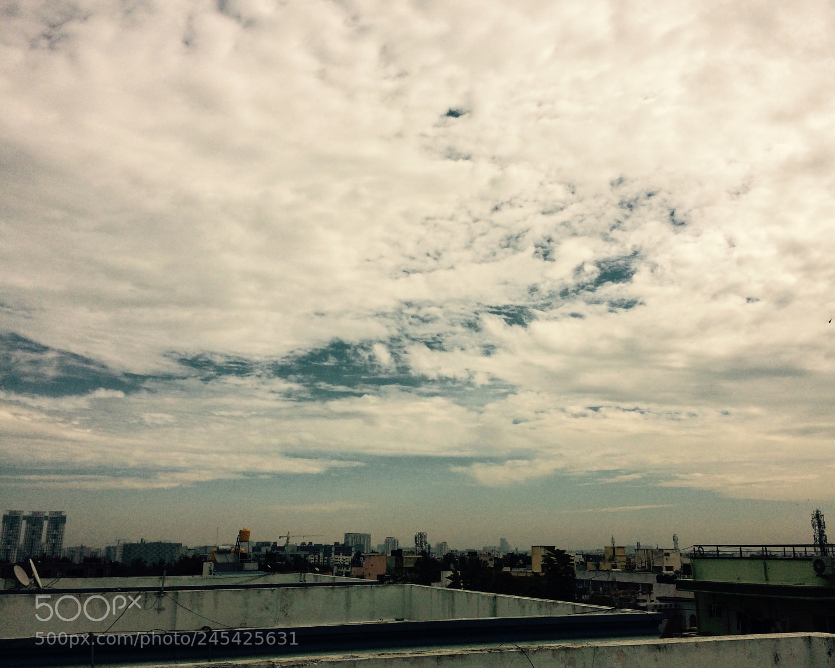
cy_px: 341
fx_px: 766
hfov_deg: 57.1
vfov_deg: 47.1
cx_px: 457
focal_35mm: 31
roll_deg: -0.5
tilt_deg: +14.1
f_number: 2.2
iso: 40
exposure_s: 1/10309
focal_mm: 4.15
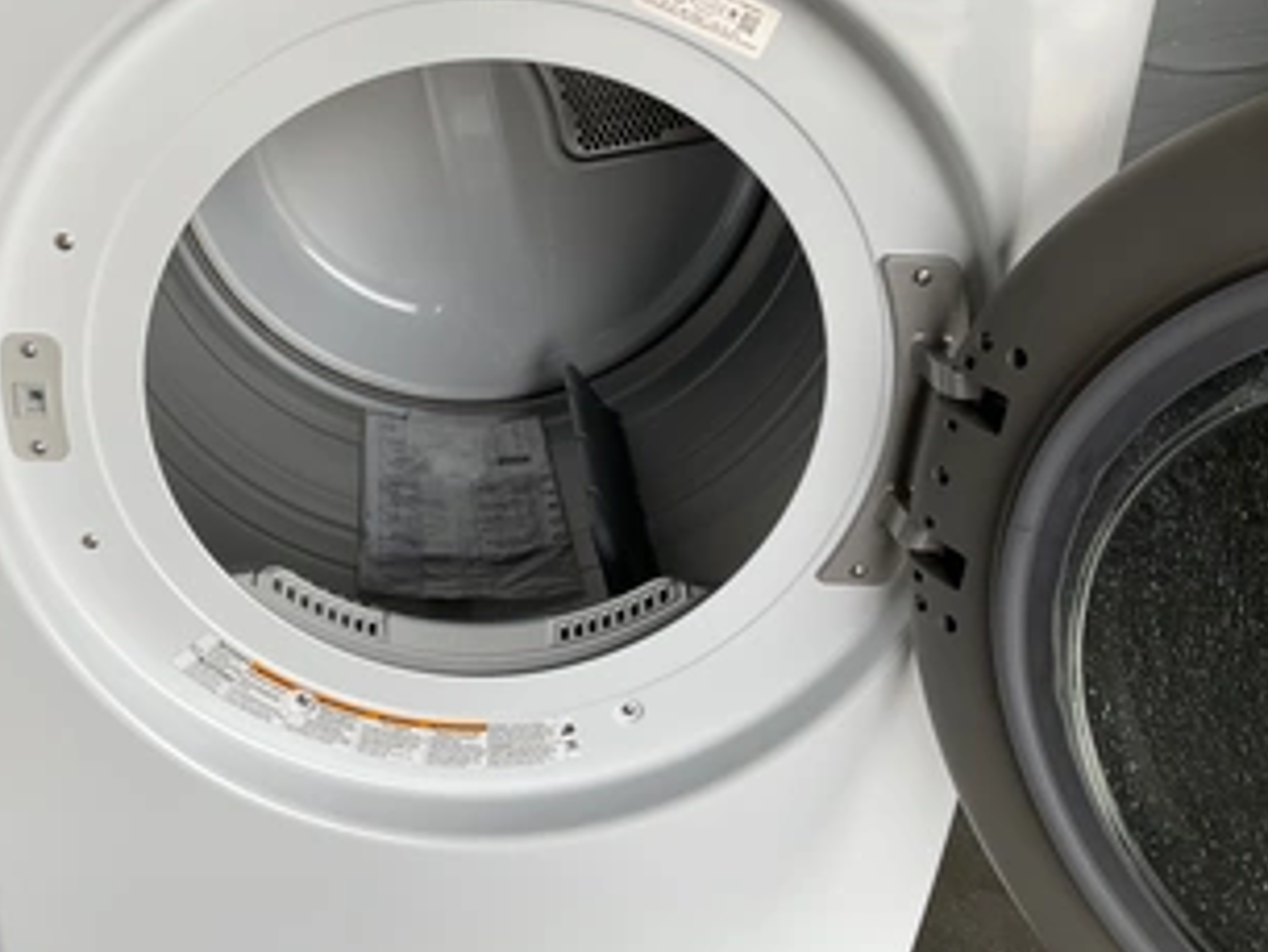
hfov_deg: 48.3
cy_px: 403
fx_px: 1393
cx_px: 445
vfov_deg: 37.7
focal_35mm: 38
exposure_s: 1/210
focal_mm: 3
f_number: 1.8
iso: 20
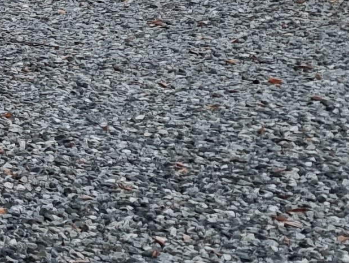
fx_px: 1564
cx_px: -429
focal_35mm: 155
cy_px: 100
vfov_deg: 9.6
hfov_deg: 11.1
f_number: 1.8
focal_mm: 6.7
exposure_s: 1/120
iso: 50
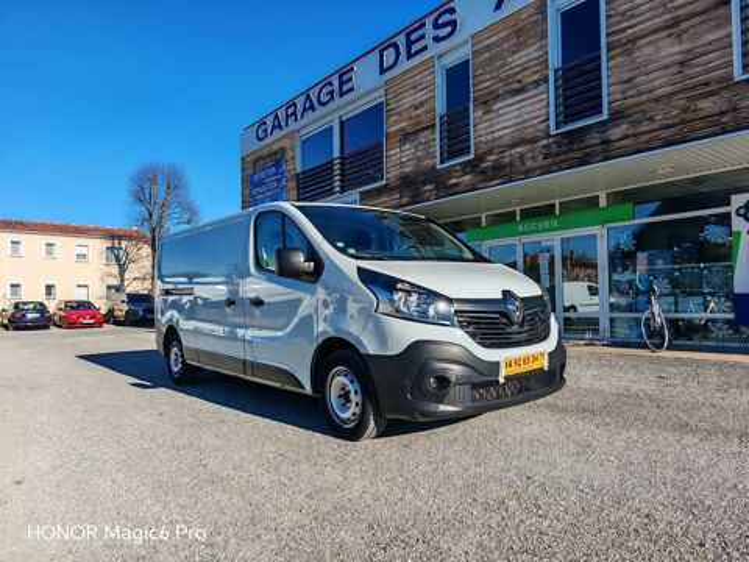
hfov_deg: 73.9
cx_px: 374
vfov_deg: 58.9
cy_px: 281
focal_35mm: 23
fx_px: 498
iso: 50
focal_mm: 1.82
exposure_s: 1/1300
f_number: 2
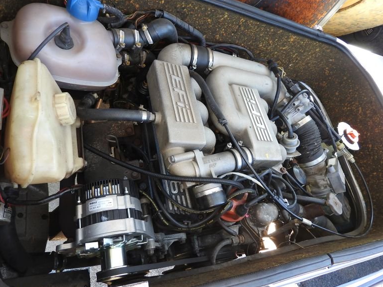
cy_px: 145
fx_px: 277
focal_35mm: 25
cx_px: 191
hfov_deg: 69.4
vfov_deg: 54.9
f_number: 3.3
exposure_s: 1/40
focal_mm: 4.3
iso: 100
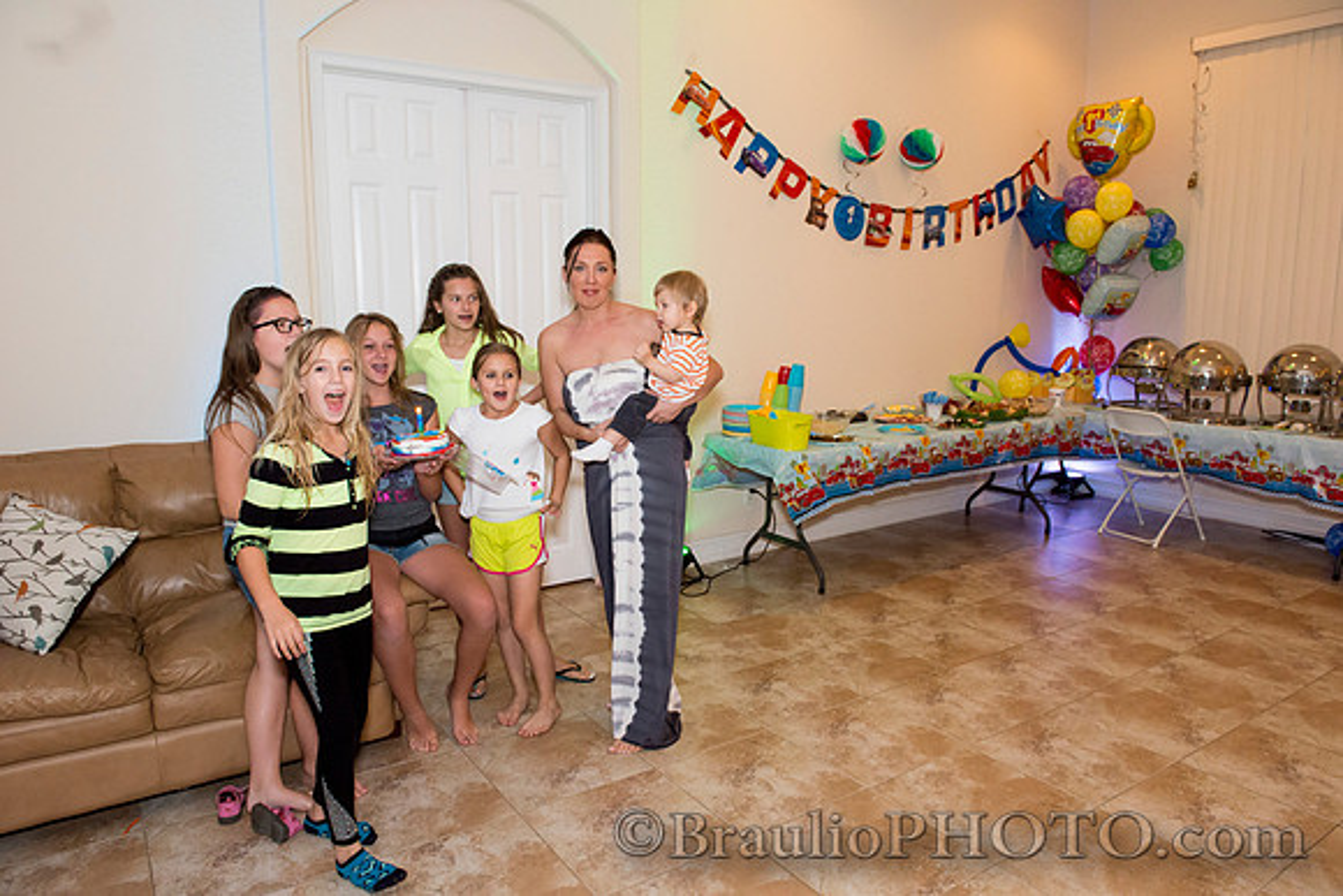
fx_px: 896
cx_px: 672
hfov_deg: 73.7
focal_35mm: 24
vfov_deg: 53.2
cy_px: 448
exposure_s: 1/200
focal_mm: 24
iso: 4000
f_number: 7.1
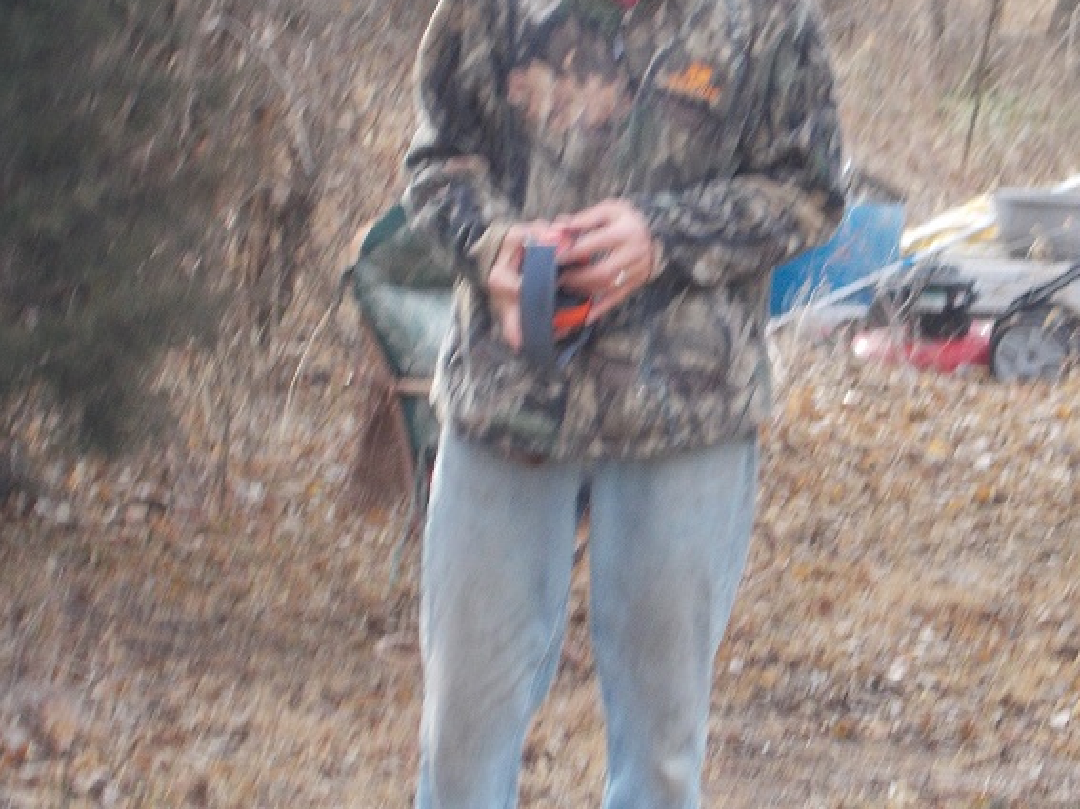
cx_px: 941
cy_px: 229
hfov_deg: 10.6
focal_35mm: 185
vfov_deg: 8.0
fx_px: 5771
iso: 125
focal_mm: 17.6
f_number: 5.5
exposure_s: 1/60
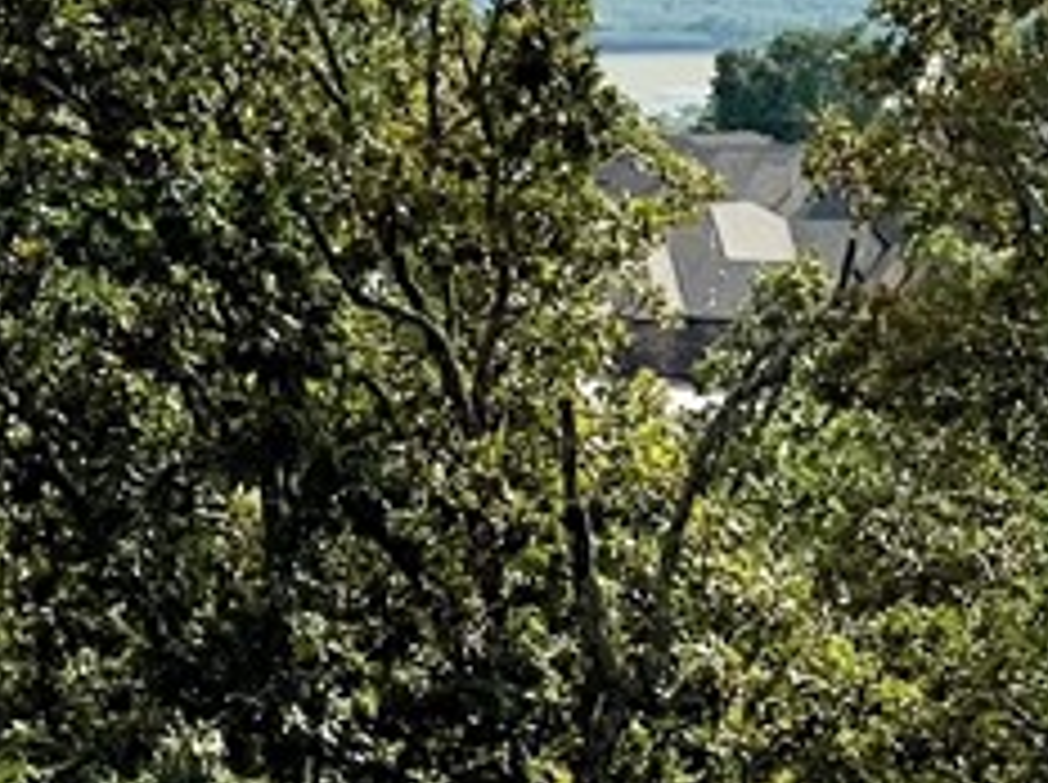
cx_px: 999
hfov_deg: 8.6
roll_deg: +0.9
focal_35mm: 229
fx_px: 6922
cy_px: -436
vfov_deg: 6.4
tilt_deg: +2.4
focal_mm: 6
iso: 25
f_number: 2
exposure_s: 1/5319
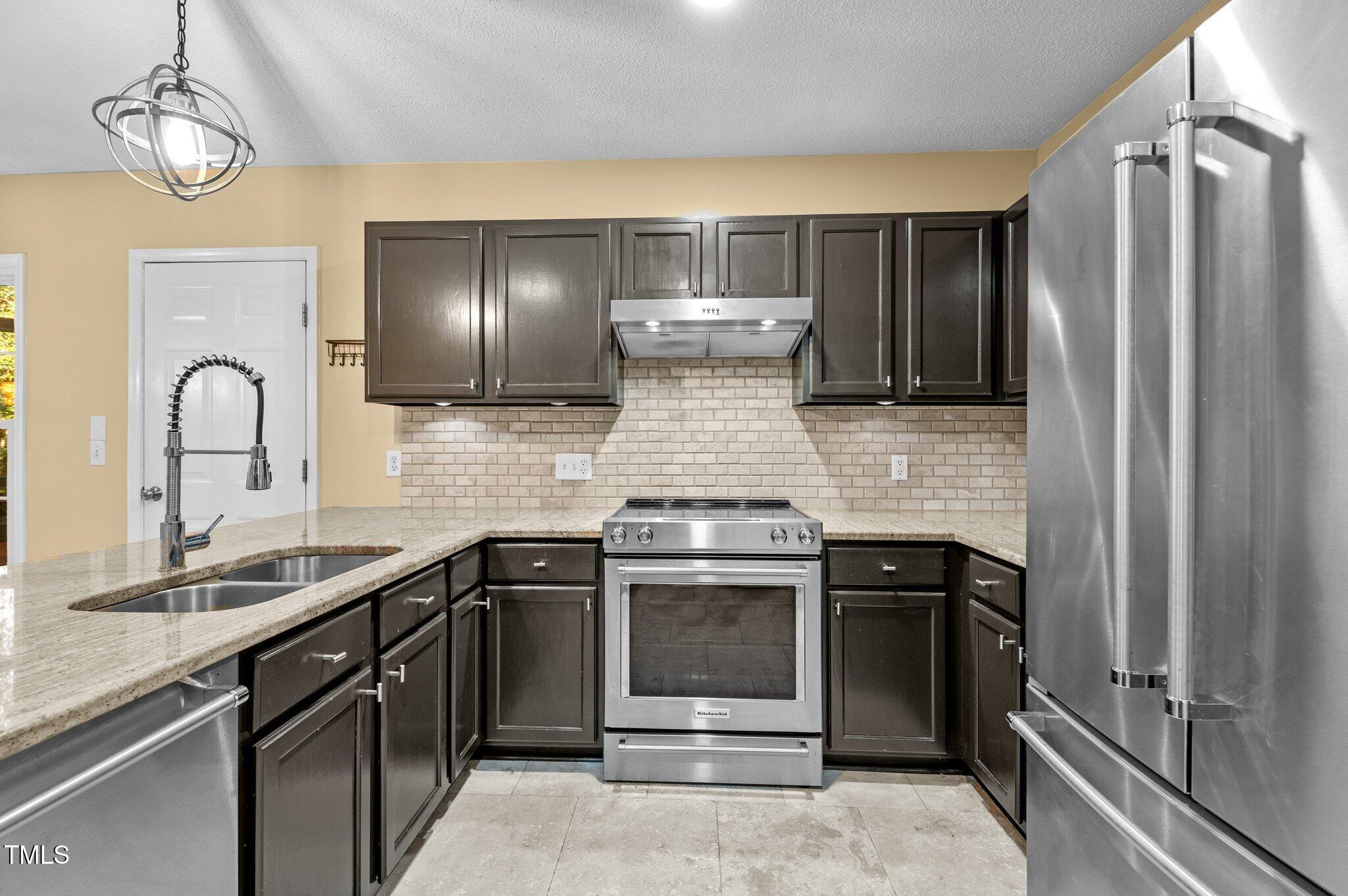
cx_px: 674
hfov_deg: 100.4
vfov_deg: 77.2
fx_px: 561
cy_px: 448
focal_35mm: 15
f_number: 7.1
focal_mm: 15
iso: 400
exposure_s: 1/2.5
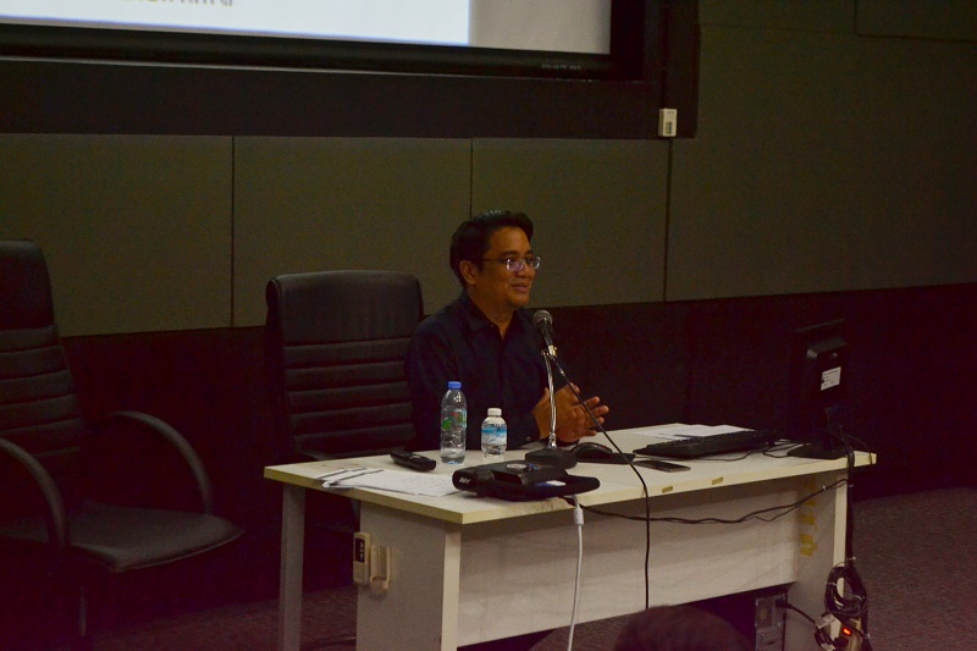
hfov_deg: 24.6
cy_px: 326
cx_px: 488
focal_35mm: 82
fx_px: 2238
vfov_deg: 16.5
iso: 1600
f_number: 5.6
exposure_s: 1/30
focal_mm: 55
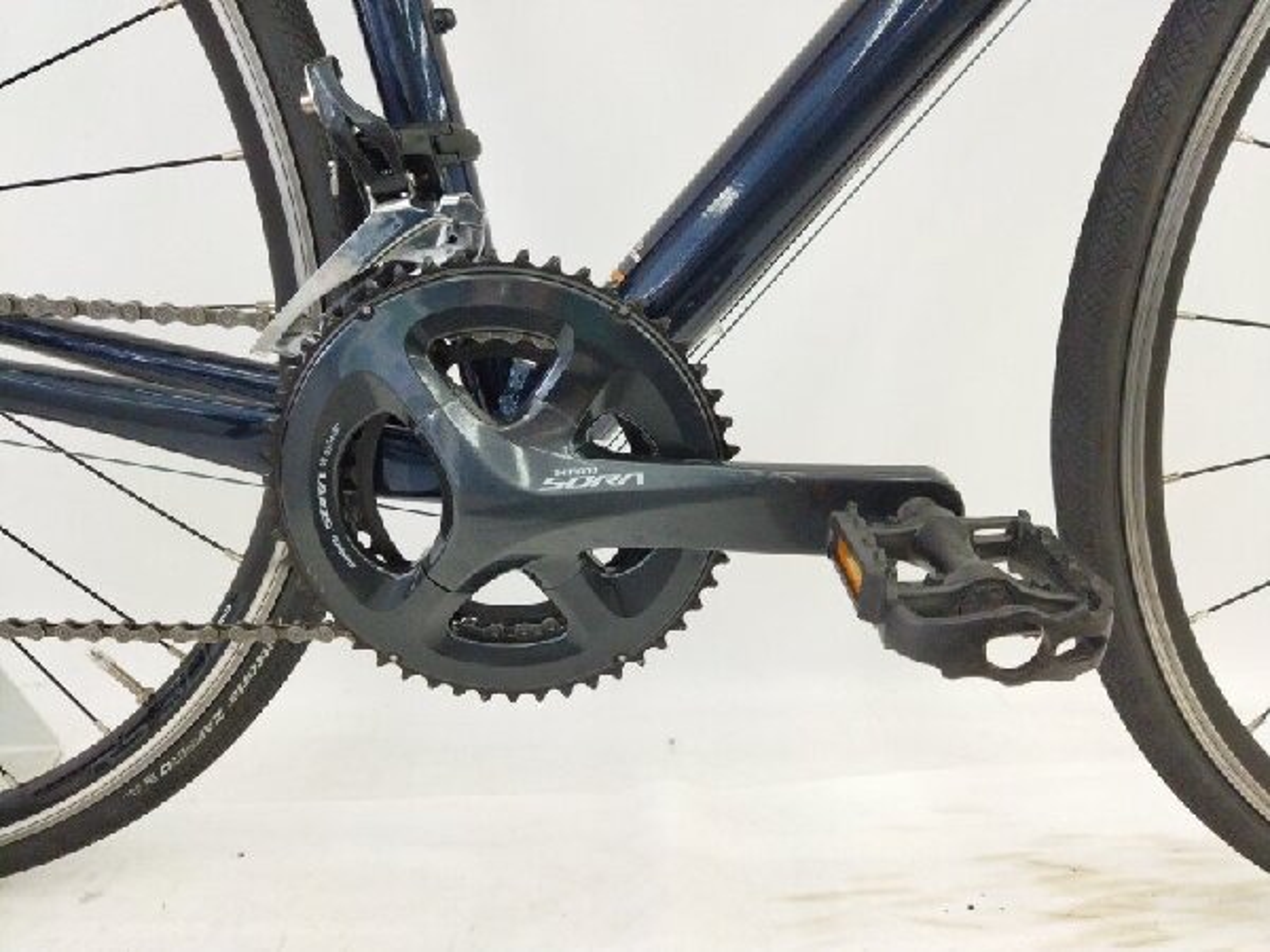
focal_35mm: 27
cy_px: 476
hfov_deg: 65.3
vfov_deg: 51.4
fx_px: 991
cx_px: 635
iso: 838
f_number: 1.79
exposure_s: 1/500
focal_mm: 4.71
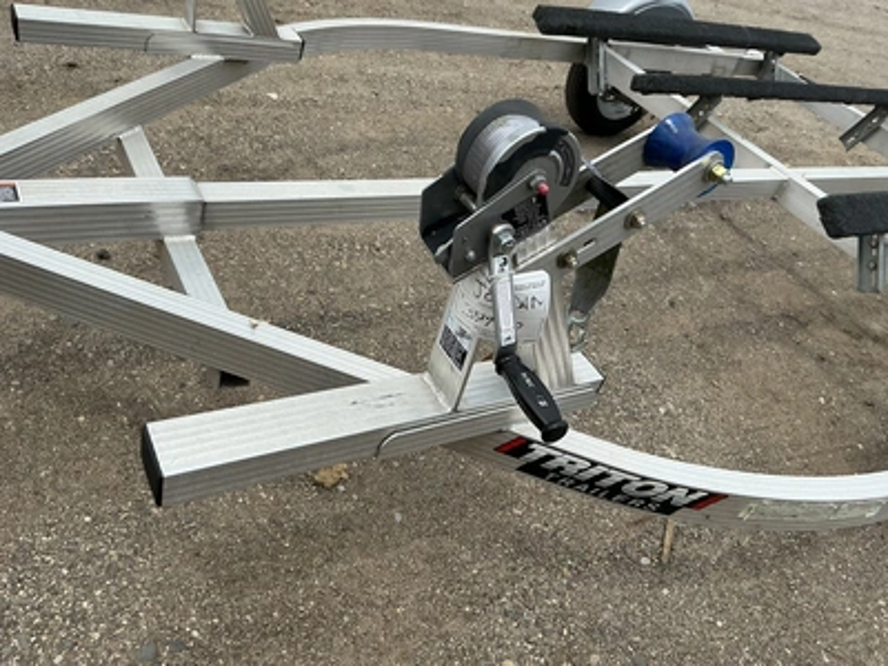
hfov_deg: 63.4
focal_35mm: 28
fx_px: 718
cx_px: 444
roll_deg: -16.3
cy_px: 333
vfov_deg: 49.7
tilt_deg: -36.3
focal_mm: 3
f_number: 1.8
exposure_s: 1/1786
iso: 25
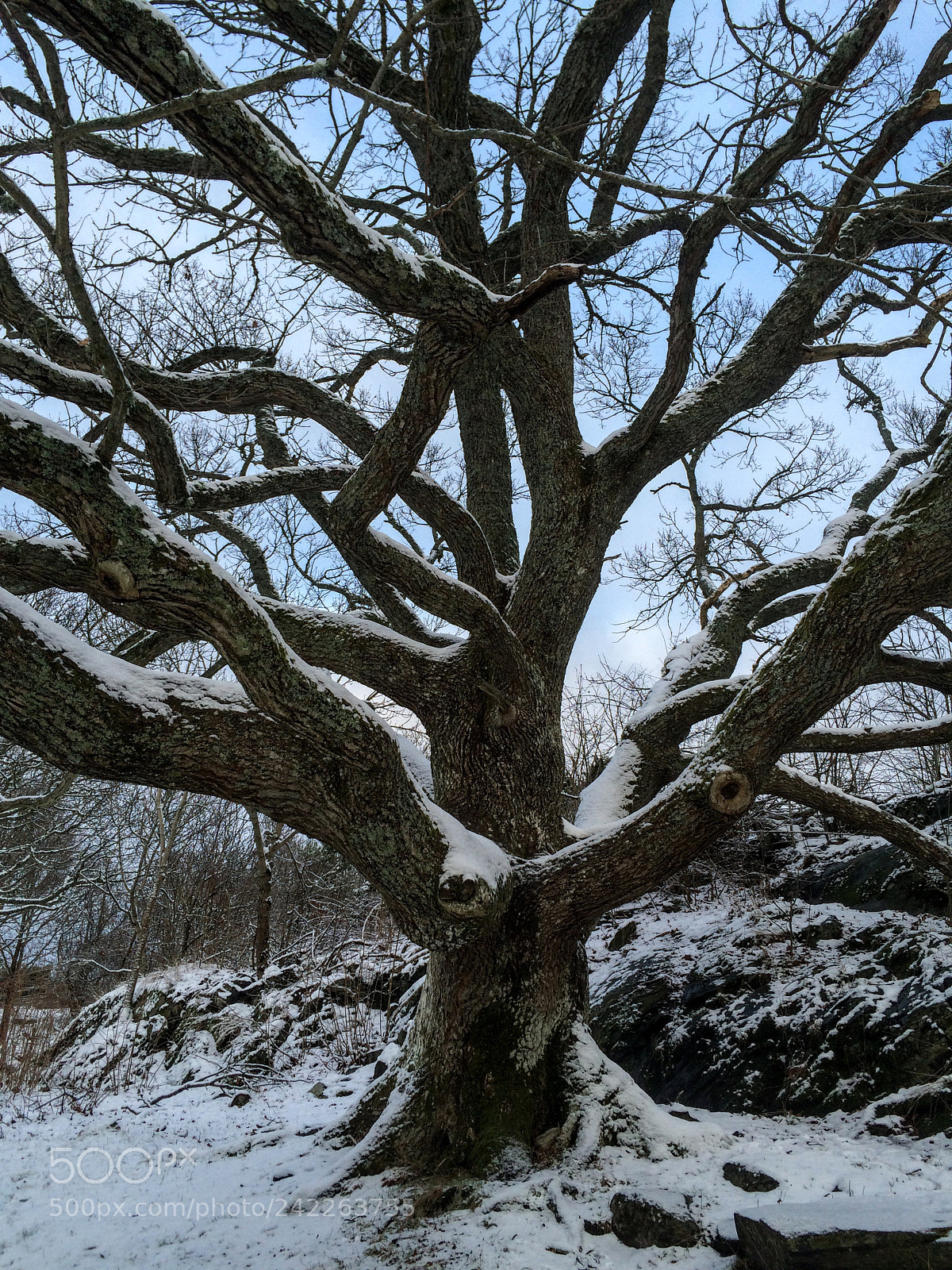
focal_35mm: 29
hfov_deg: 48.2
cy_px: 635
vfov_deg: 61.7
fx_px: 1063
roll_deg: -2.2
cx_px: 476
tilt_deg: +16.8
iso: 32
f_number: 2.2
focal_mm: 4.15
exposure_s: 1/391
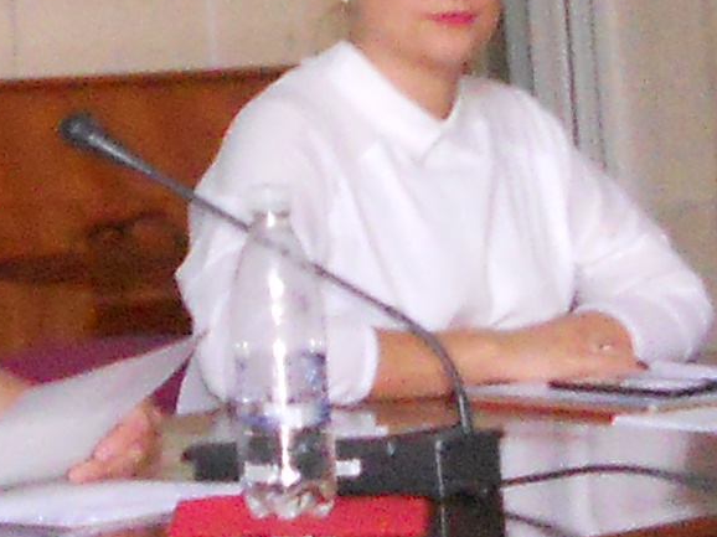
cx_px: -473
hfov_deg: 10.1
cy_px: -561
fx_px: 3872
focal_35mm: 187
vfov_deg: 7.6
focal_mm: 4.9
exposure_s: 1/25
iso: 500
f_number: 3.2
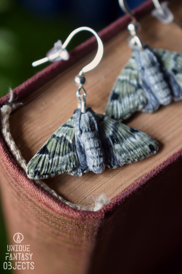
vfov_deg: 24.6
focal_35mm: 82
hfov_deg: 16.6
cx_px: 91
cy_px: 137
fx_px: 626
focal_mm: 55
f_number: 5.6
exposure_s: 1/60
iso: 400
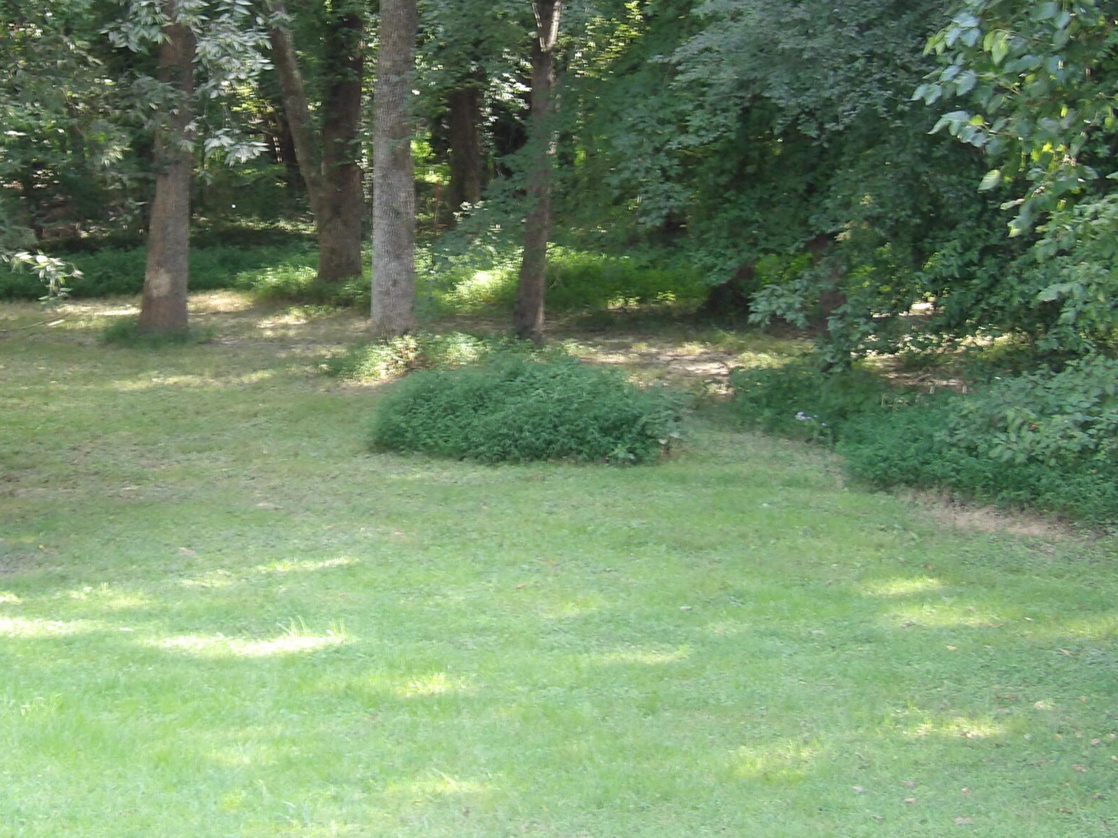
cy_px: 245
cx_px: 401
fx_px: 3843
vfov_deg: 12.4
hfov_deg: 16.5
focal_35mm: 119
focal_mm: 11.1
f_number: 3.5
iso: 188
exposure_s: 1/40
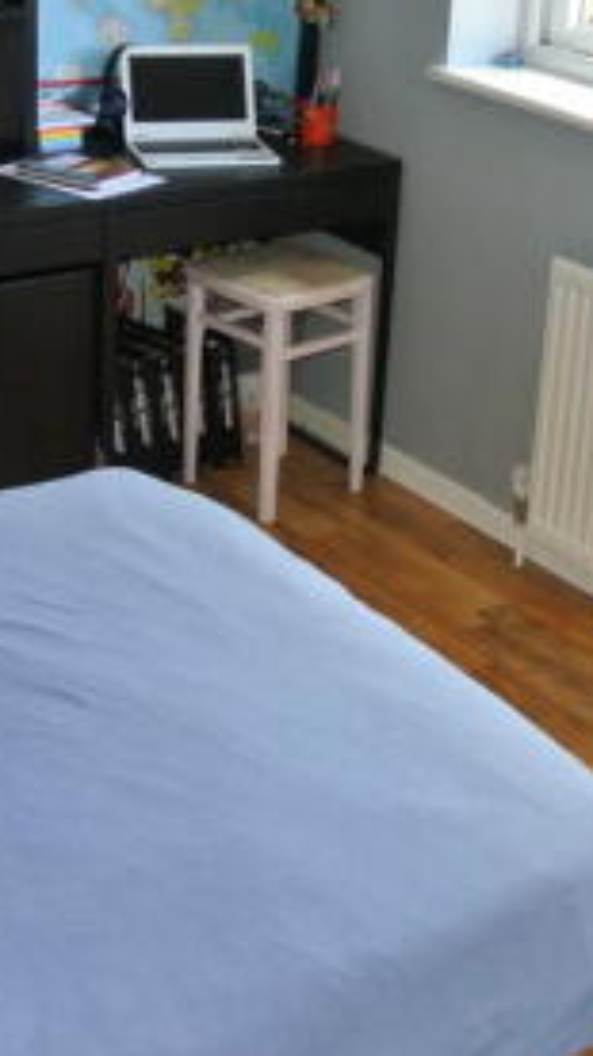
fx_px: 1875
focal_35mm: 67
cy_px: 522
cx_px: 365
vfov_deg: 31.4
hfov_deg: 17.9
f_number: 3.5
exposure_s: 1/60
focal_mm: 10
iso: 250
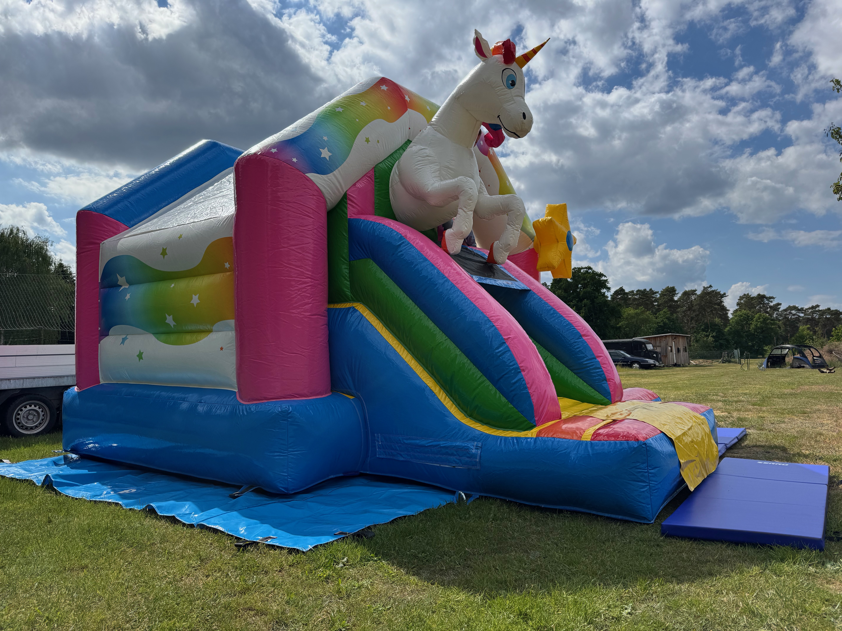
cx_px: 421
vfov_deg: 56.8
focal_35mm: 24
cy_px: 316
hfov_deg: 71.6
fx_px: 584
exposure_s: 1/6410
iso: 80
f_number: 1.78
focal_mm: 6.76
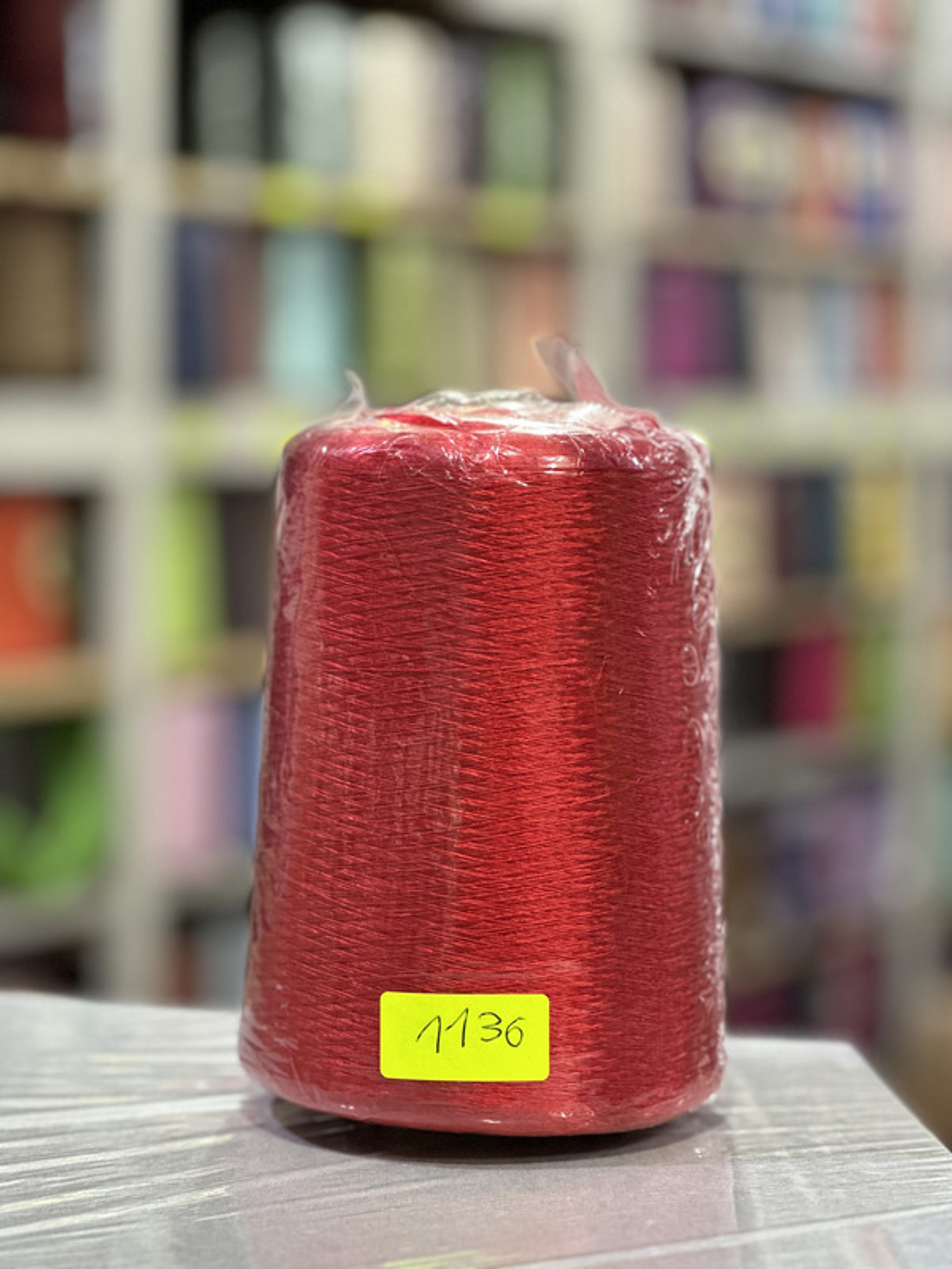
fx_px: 2824
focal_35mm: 77
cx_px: 476
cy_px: 634
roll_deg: -0.5
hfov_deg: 19.1
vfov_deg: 25.3
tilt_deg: -3.3
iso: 250
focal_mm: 9
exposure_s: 1/33
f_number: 2.8
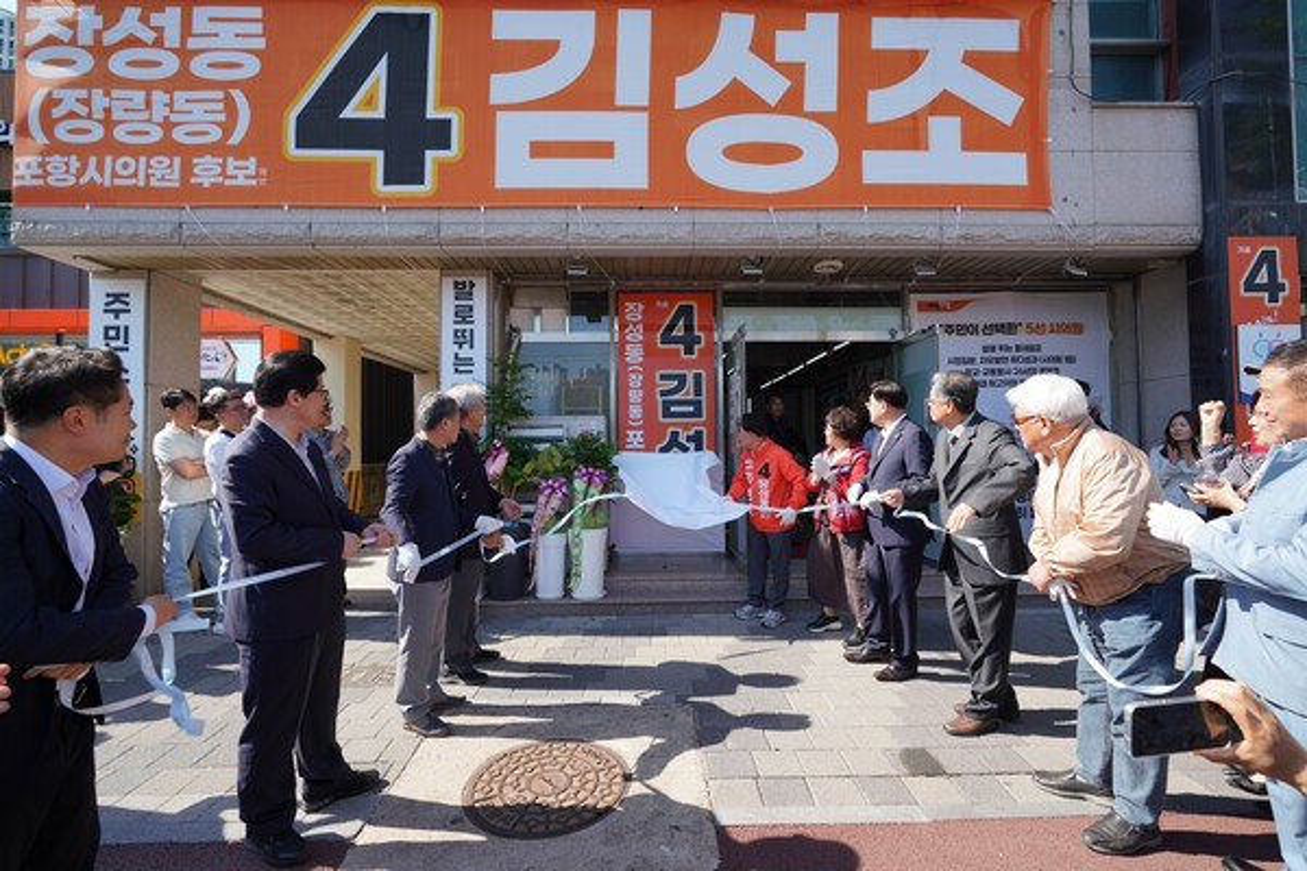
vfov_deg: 73.7
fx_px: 581
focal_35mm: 16
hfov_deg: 96.7
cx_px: 654
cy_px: 436
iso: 100
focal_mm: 16
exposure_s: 1/200
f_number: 4.5
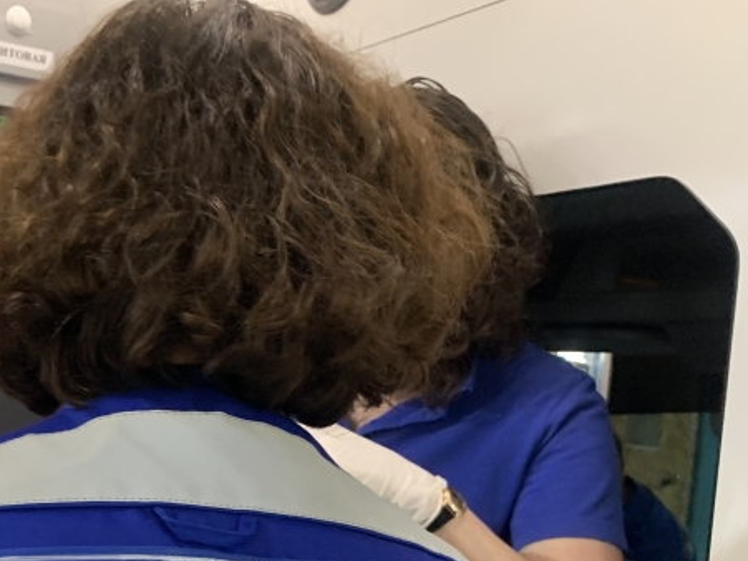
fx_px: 1059
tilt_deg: -7.5
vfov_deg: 28.4
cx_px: 101
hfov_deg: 36.9
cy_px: 515
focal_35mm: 49
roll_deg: -2.6
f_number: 1.8
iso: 400
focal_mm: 4.25
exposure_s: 1/25
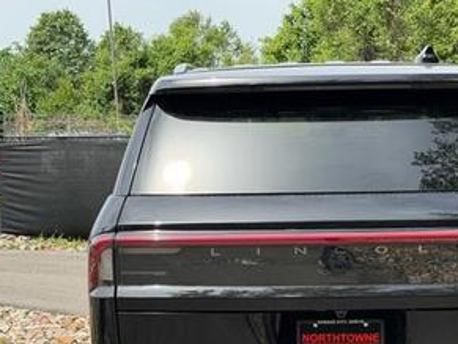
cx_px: 297
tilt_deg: -7.1
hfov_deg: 23.4
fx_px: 1100
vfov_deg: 17.6
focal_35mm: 83
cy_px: 281
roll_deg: +2.3
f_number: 1.78
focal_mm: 6.76
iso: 100
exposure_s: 1/2415
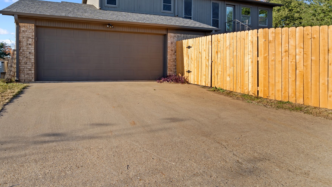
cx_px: 130
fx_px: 202
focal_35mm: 23
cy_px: 75
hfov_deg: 77.6
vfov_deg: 49.2
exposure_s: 1/100
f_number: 7.1
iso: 400
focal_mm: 18
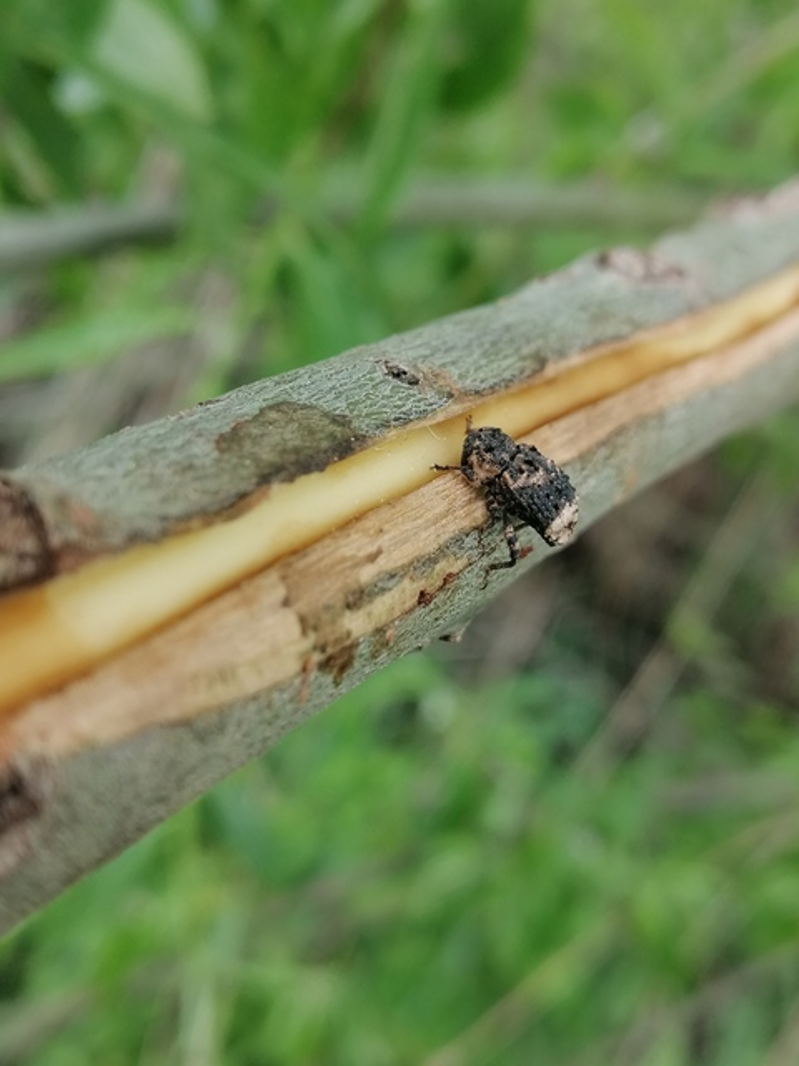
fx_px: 1539
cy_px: 533
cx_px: 400
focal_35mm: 50
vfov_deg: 38.2
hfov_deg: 29.1
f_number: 1.8
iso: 80
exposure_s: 1/100
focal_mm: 3.95
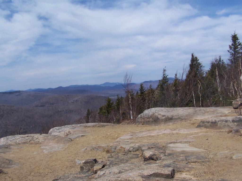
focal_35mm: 38
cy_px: 90
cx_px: 121
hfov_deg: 49.0
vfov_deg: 37.7
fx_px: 266
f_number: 5.6
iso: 80
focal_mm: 6.3
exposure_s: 1/800
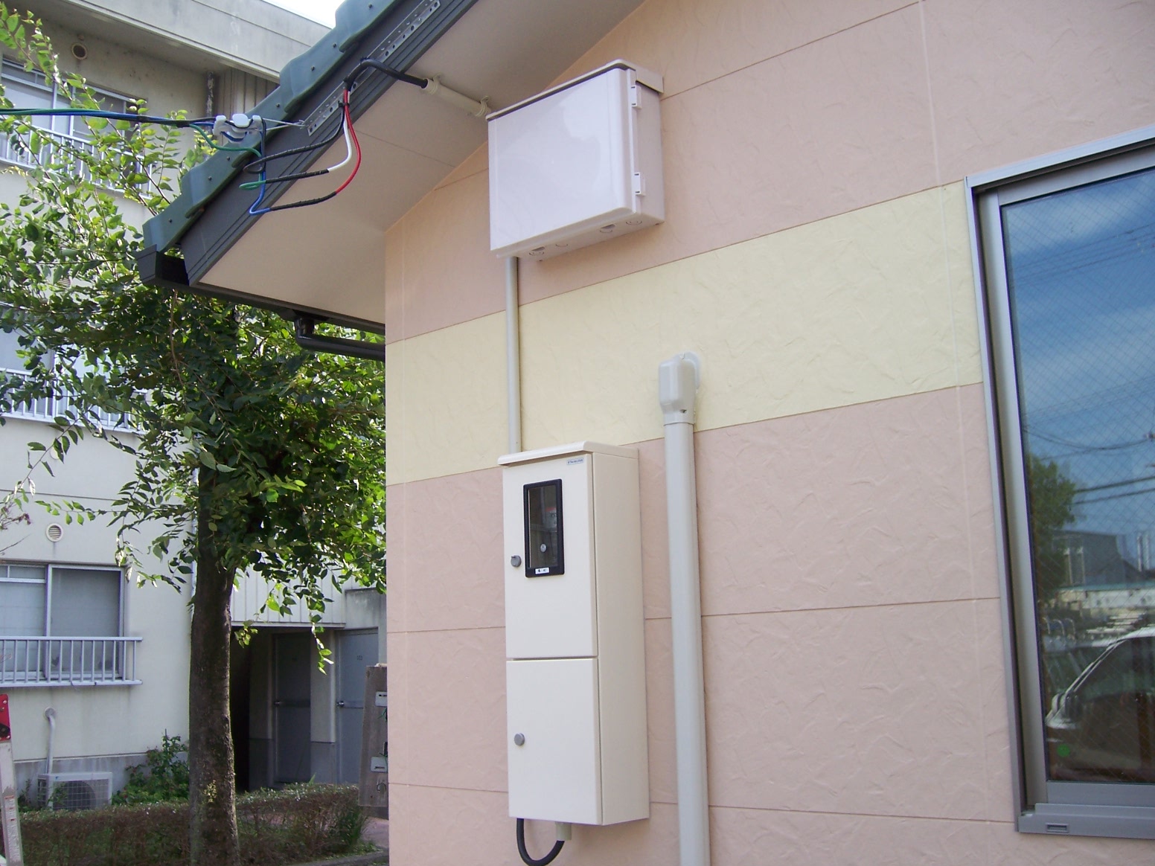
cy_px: 433
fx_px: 1201
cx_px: 578
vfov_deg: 39.7
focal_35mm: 36
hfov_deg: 51.4
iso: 80
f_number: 2.8
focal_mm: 6.2
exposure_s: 1/400
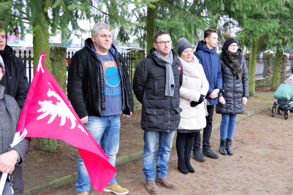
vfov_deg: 31.9
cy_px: 98
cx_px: 146
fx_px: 342
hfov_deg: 46.4
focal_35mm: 42
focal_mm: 28
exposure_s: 1/100
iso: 1600
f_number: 4.5
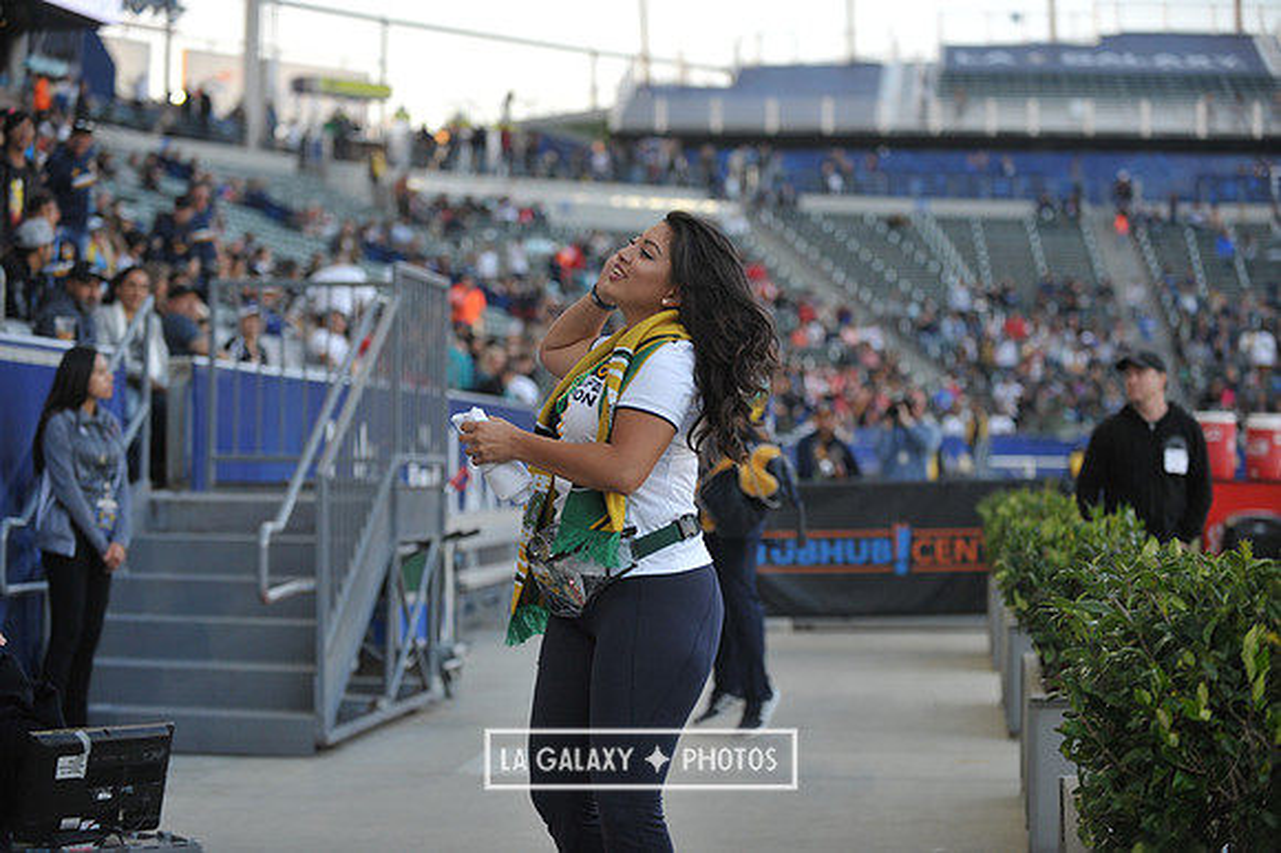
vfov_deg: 15.9
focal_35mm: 86
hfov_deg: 23.7
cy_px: 426
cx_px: 640
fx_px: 3058
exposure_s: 1/640
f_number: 2.8
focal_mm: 86
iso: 800
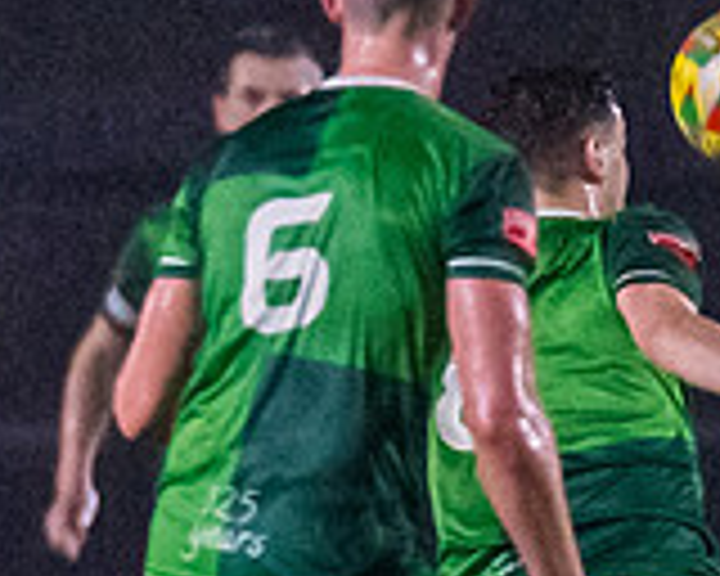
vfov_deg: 0.6
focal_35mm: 2535
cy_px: 427
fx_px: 54019
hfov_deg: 0.8
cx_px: -557
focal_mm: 300
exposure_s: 1/800
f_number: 2.8
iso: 8000
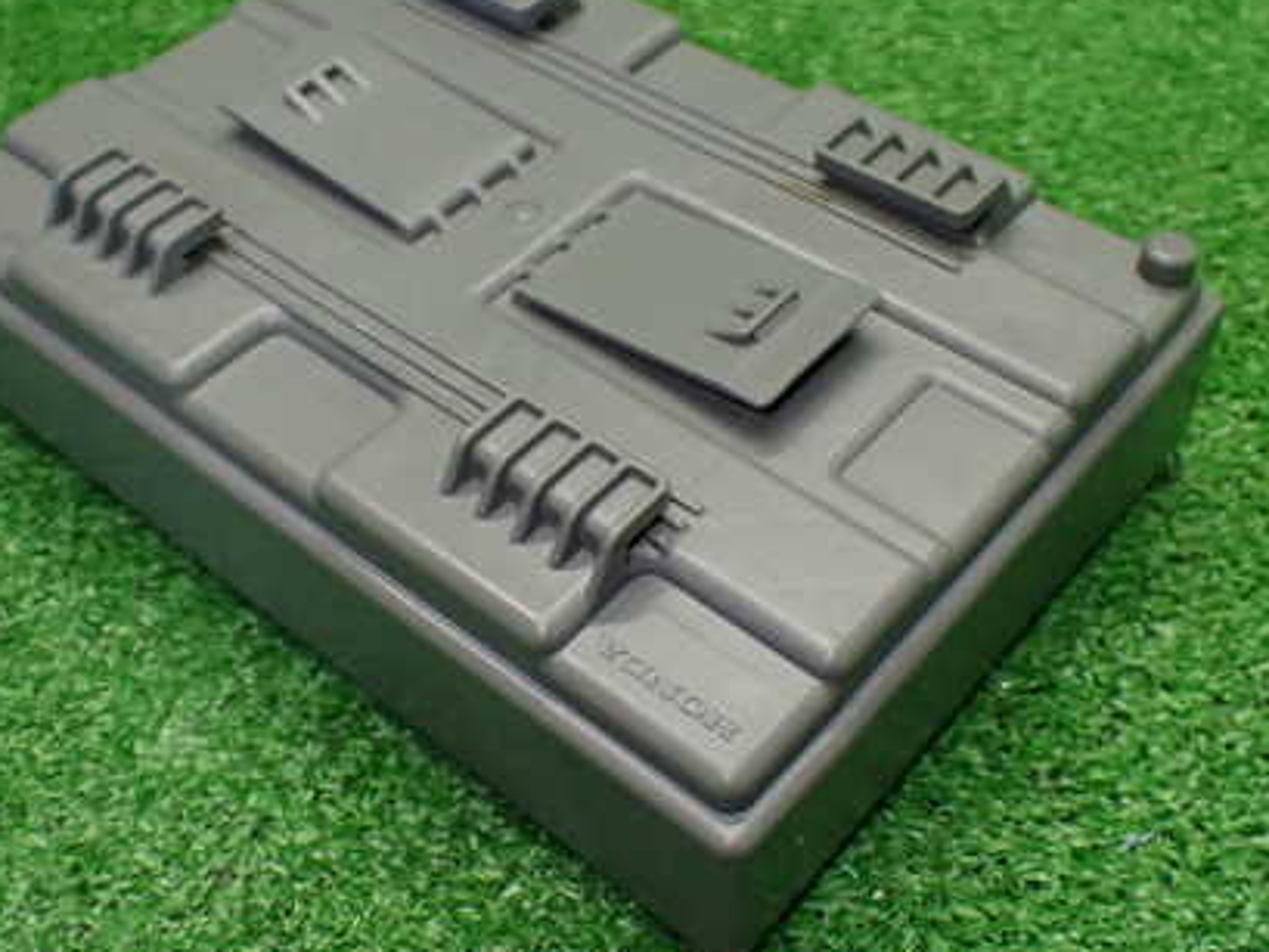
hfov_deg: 42.9
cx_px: 568
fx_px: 1613
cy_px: 431
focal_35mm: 44
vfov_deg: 32.9
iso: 400
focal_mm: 5.4
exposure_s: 1/125
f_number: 2.3
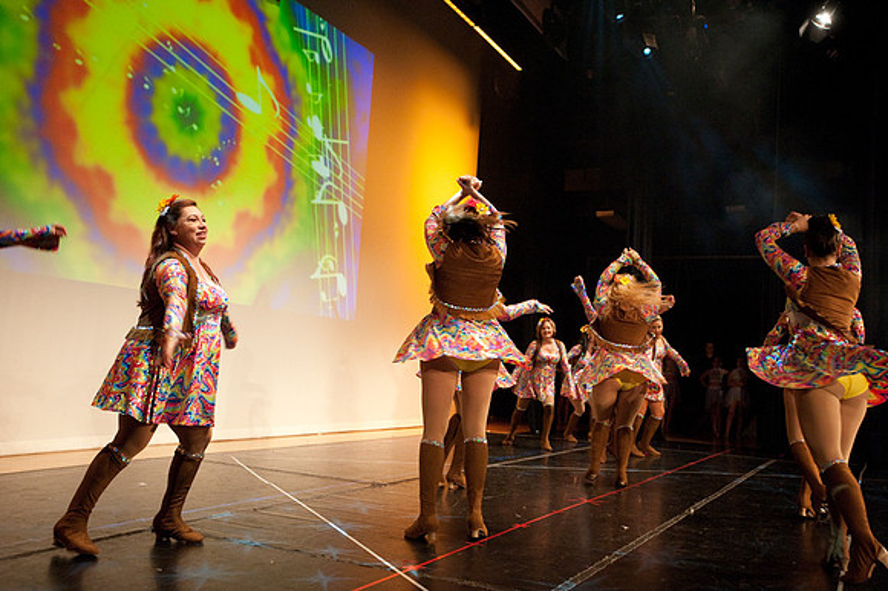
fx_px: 863
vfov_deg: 37.8
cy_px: 296
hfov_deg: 54.5
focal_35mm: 35
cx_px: 444
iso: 3200
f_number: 4
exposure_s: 1/200
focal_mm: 35
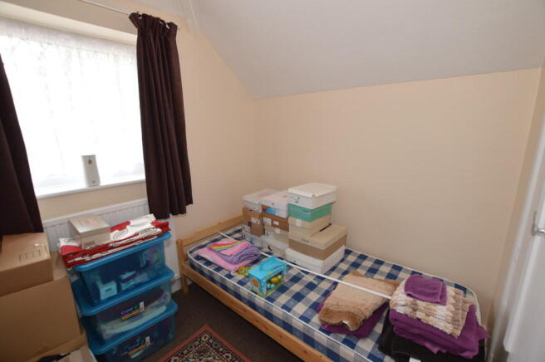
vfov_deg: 77.2
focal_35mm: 15
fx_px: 227
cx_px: 272
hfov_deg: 100.4
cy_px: 181
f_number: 4.5
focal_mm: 10
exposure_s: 1/80
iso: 400
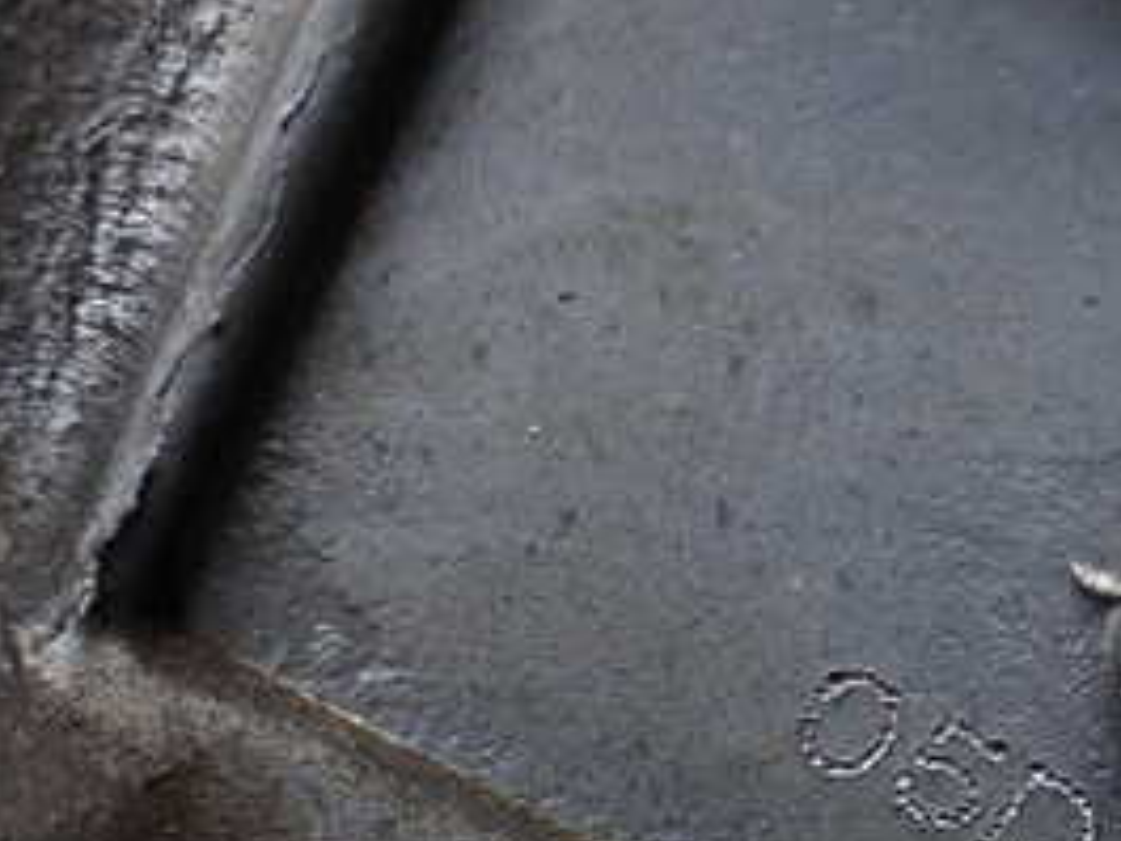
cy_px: 702
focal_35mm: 68
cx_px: 1083
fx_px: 2203
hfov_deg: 27.2
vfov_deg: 21.3
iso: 100
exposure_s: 1/200
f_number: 2.3
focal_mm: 5.4
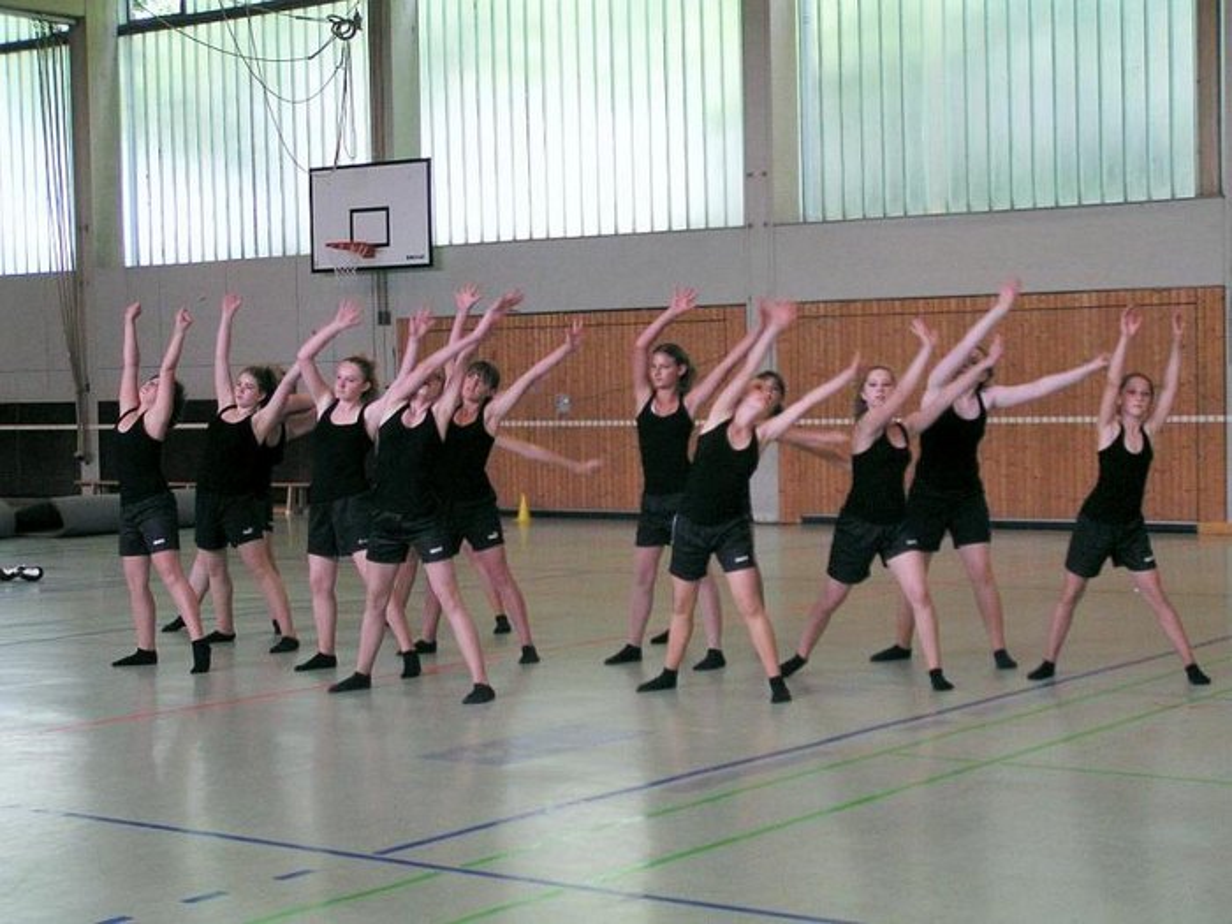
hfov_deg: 30.7
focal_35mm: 63
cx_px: 616
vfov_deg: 23.3
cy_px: 462
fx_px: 2242
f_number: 3.2
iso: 100
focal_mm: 9.7
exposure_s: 1/60
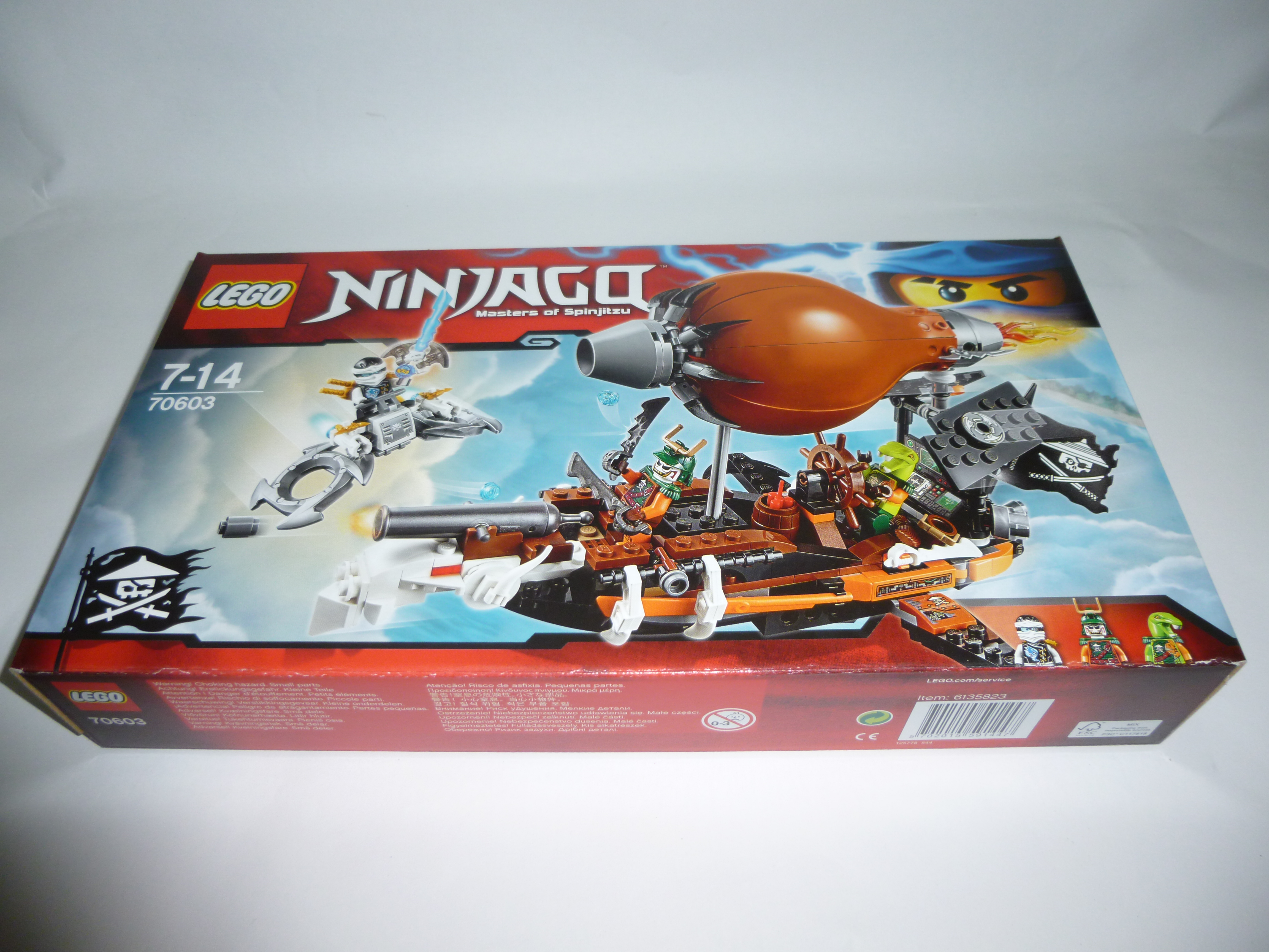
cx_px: 634
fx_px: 916
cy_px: 476
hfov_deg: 69.4
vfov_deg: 54.9
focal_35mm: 25
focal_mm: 4.5
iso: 100
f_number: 3.1
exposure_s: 1/60
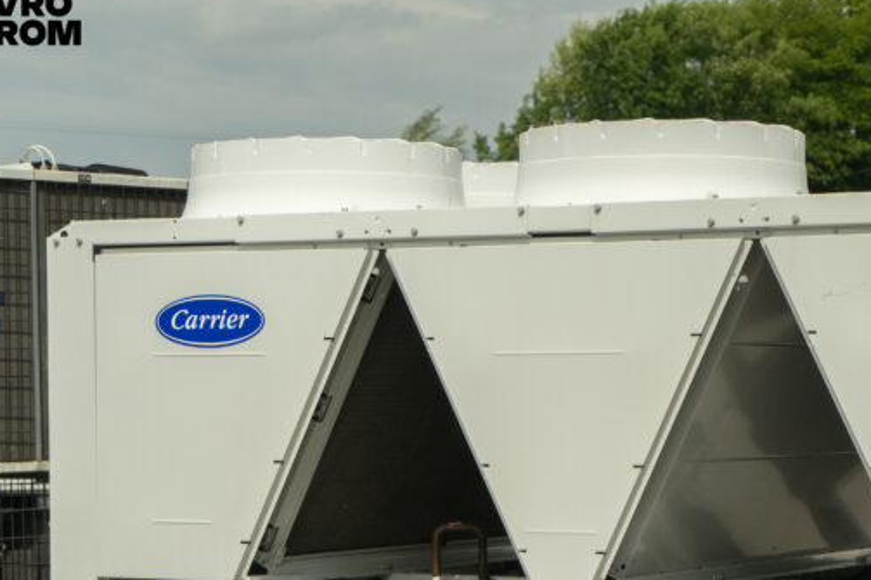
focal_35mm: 110
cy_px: 512
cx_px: 724
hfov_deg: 18.4
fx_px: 2660
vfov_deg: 12.4
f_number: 4.5
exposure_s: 1/4000
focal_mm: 54
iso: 640
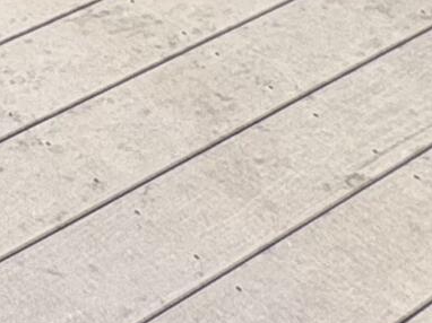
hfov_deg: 12.7
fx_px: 1372
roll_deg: -0.1
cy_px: -582
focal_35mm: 110
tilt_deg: -12.9
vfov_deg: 10.4
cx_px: -675
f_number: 2.2
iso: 40
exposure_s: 1/515
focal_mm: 2.22
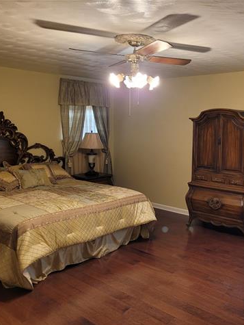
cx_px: 155
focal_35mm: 35
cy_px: 164
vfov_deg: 52.6
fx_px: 329
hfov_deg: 40.4
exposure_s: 1/60
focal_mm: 5.4
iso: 200
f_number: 1.8
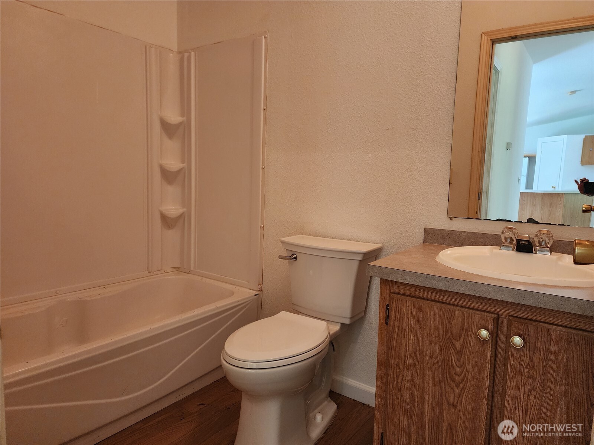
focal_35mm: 23
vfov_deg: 58.9
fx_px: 395
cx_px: 297
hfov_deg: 73.9
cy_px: 222
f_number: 1.8
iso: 500
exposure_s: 1/120
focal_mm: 6.4
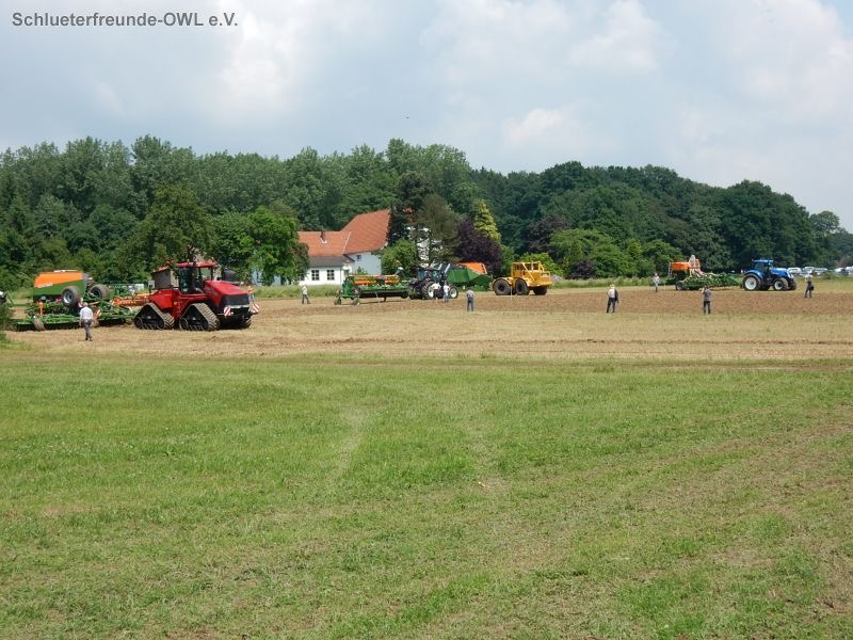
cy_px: 320
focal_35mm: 51
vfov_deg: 28.6
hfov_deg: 37.5
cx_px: 426
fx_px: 1257
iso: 125
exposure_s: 1/800
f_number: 4.5
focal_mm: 9
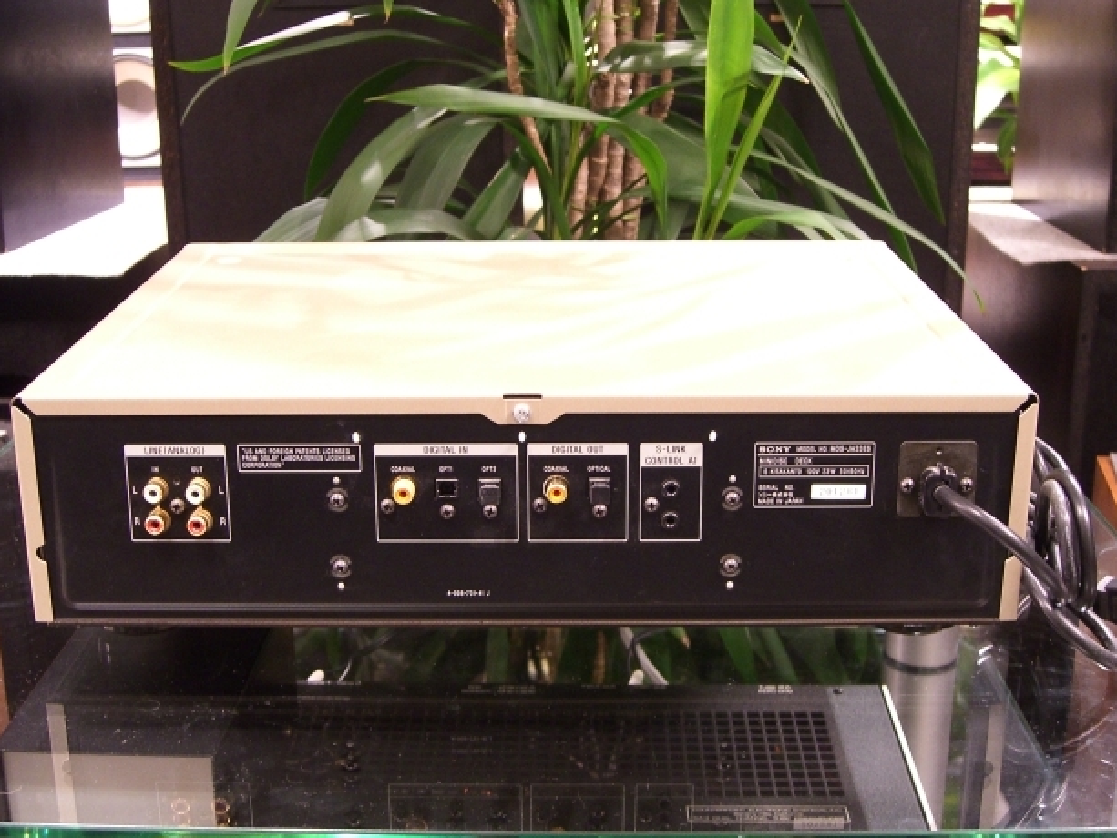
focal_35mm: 48
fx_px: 1549
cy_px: 415
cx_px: 543
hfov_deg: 39.6
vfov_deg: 30.3
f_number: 3.1
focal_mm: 9.5
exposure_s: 1/4
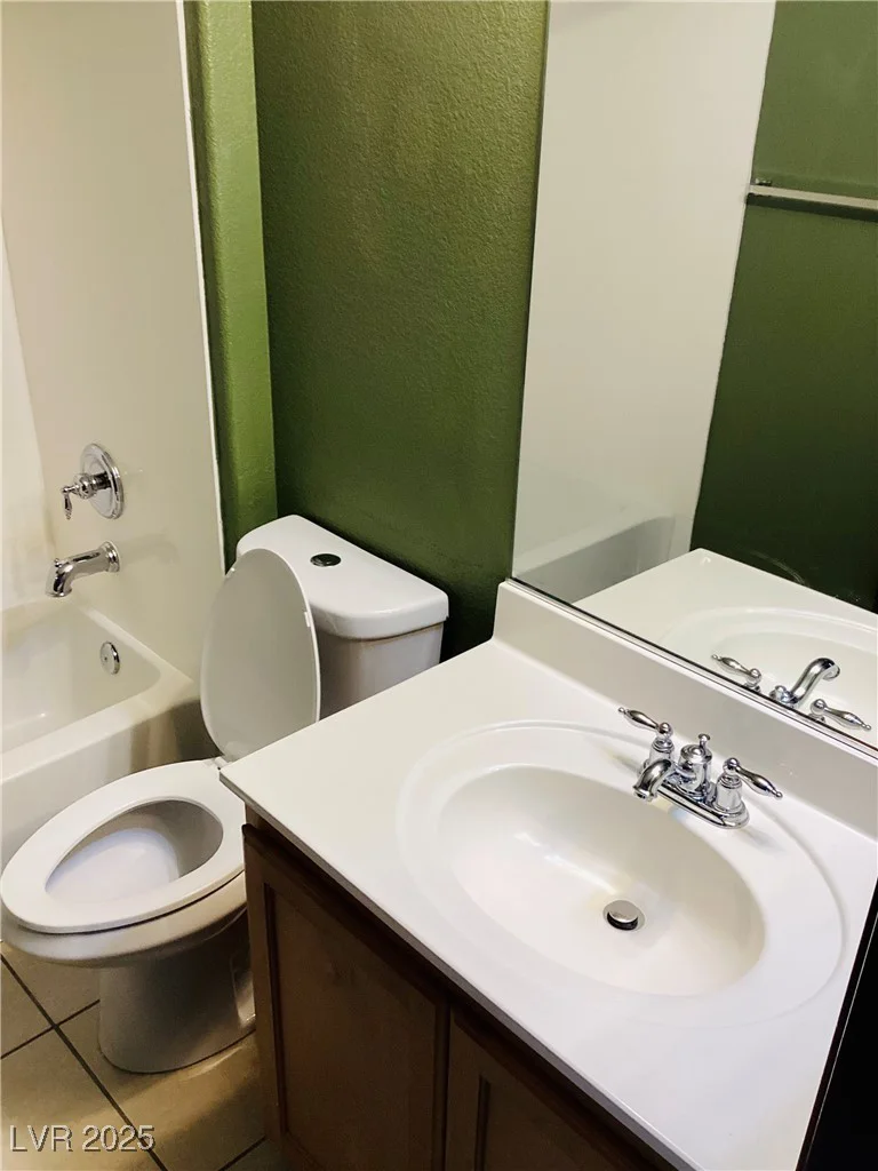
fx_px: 1048
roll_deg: -1.4
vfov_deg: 58.4
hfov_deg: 45.4
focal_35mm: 31
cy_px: 586
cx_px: 439
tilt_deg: -27.7
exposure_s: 1/60
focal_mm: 3.3
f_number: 2.4
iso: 100
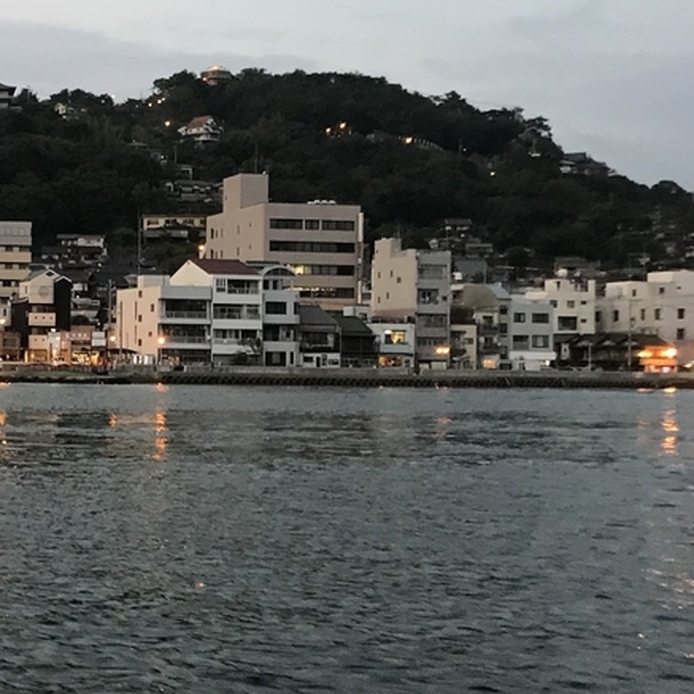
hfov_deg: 23.2
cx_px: -146
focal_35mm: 68
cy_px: 354
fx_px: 1542
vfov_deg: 25.4
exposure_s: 1/15
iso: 50
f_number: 1.8
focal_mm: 3.99
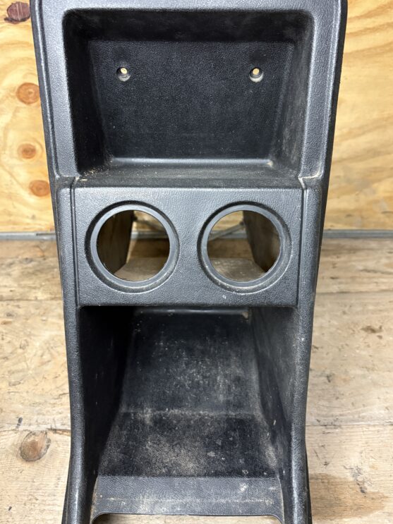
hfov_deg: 49.7
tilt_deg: -36.2
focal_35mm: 28
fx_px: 424
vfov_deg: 63.4
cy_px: 244
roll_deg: +3.1
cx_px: 200
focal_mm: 5.96
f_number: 1.6
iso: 500
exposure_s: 1/33
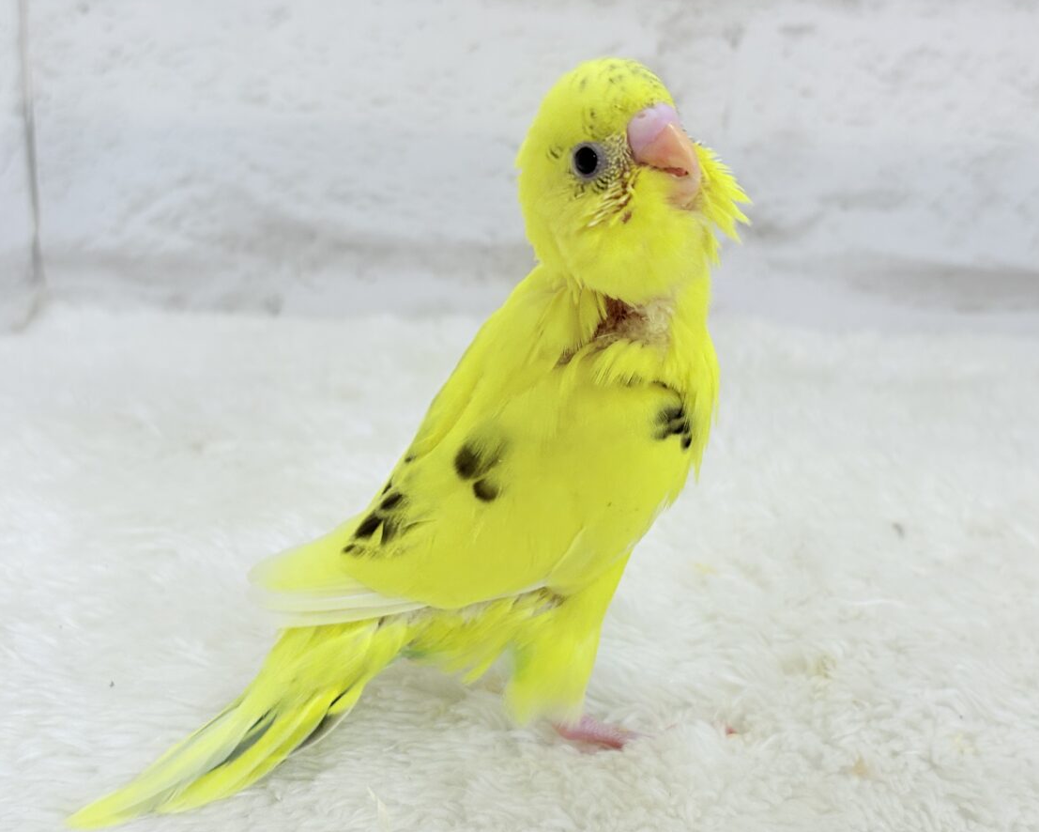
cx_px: 514
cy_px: 415
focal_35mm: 55
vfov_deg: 27.6
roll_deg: -1.8
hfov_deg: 34.1
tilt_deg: -20.8
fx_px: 1692
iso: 50
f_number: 1.6
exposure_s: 1/100
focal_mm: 5.96
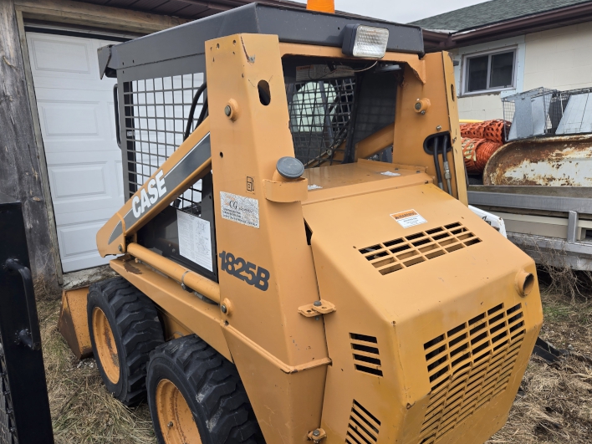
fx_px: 445
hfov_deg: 67.2
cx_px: 276
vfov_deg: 53.0
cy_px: 232
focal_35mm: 26
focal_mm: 5.4
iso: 25
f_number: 1.8
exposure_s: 1/423
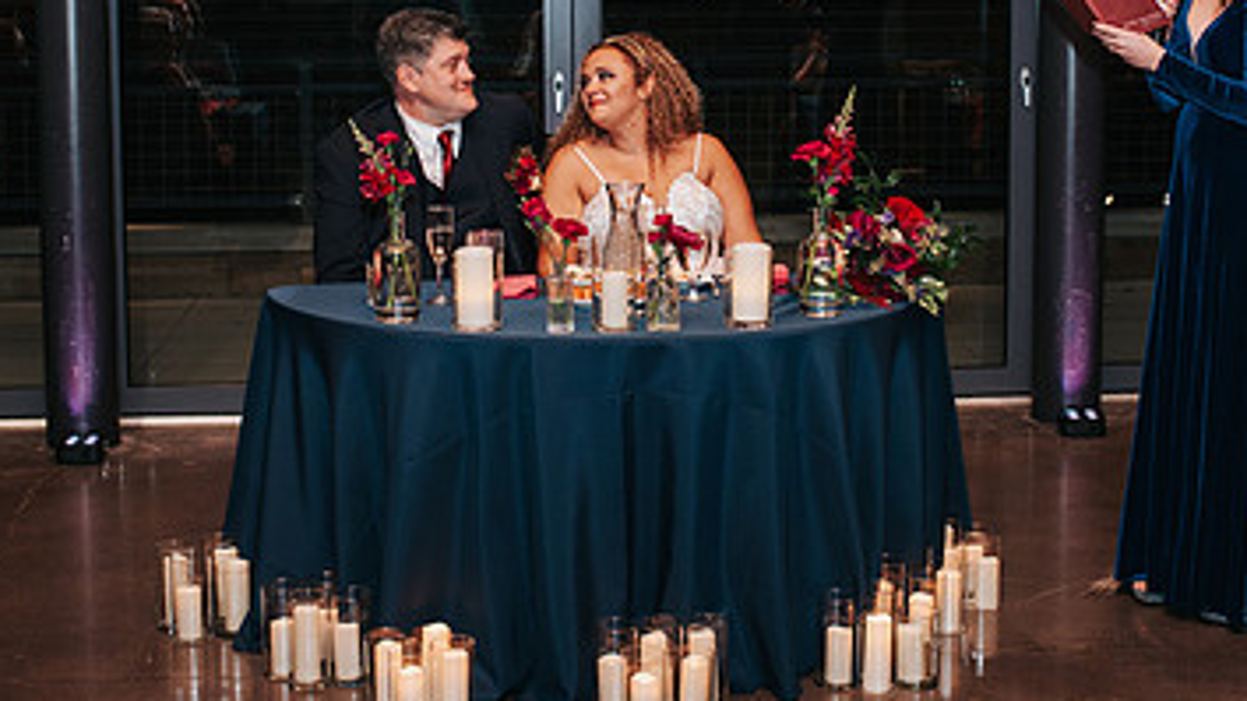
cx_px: 641
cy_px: 129
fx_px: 2050
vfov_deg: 19.2
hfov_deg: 33.8
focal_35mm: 62
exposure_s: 1/200
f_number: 2.8
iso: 1000
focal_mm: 35
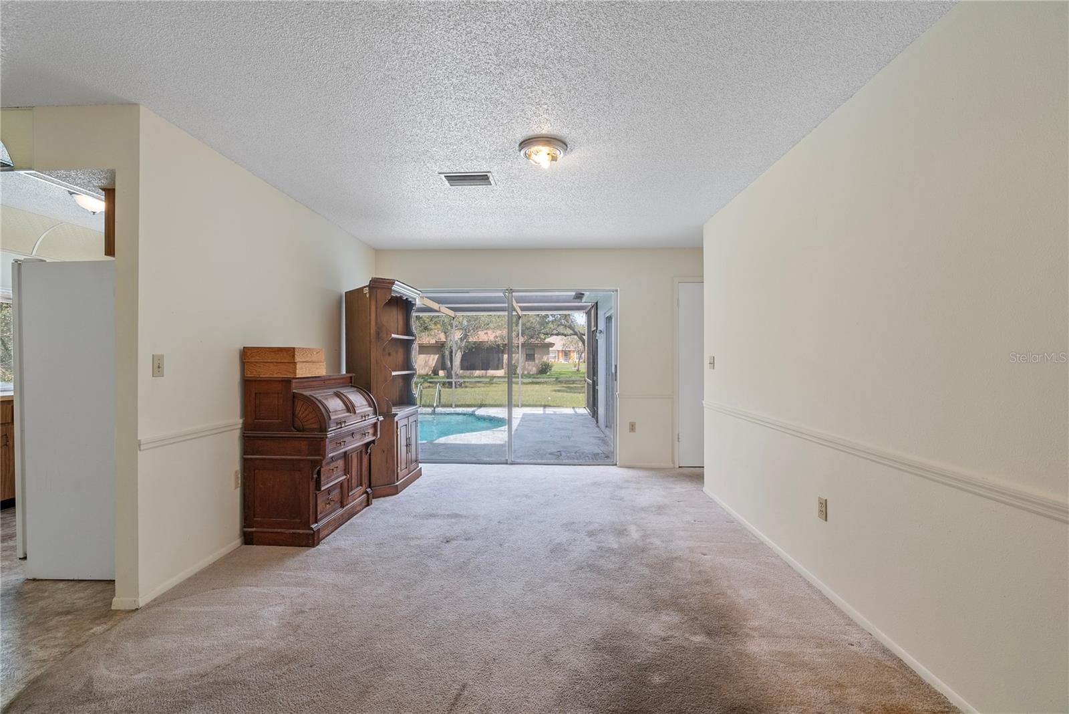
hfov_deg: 96.7
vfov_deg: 73.8
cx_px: 534
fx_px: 475
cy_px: 357
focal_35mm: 16
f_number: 8
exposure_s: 1/8
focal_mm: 16
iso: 640
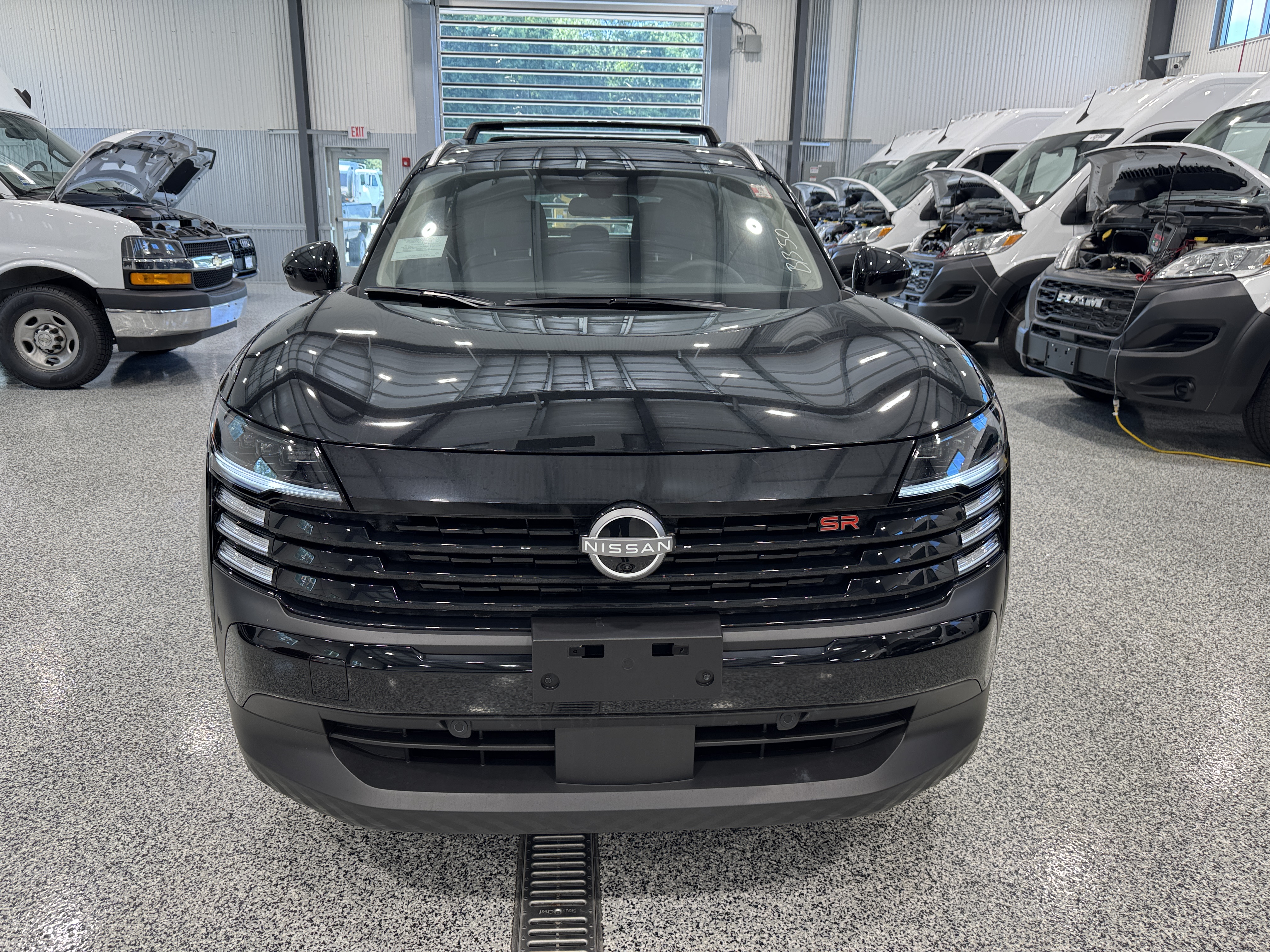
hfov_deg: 71.6
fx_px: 881
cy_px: 476
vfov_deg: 56.8
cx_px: 635
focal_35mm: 24
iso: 64
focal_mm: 6.76
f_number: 1.78
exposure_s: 1/100
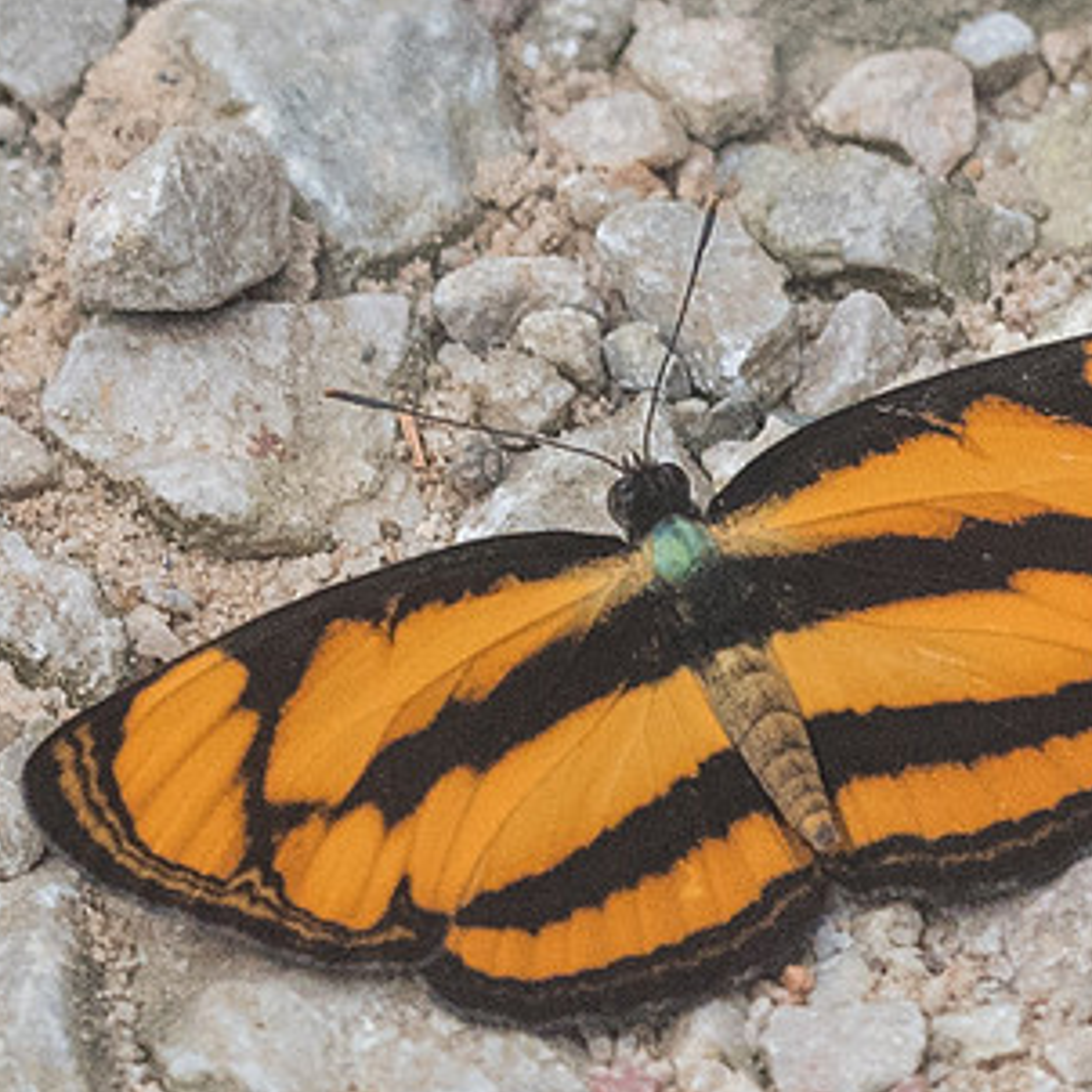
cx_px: 914
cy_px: 653
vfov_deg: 1.2
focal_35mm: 1499
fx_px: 53500
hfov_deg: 1.2
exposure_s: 1/1250
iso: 800
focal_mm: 150
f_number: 5.6
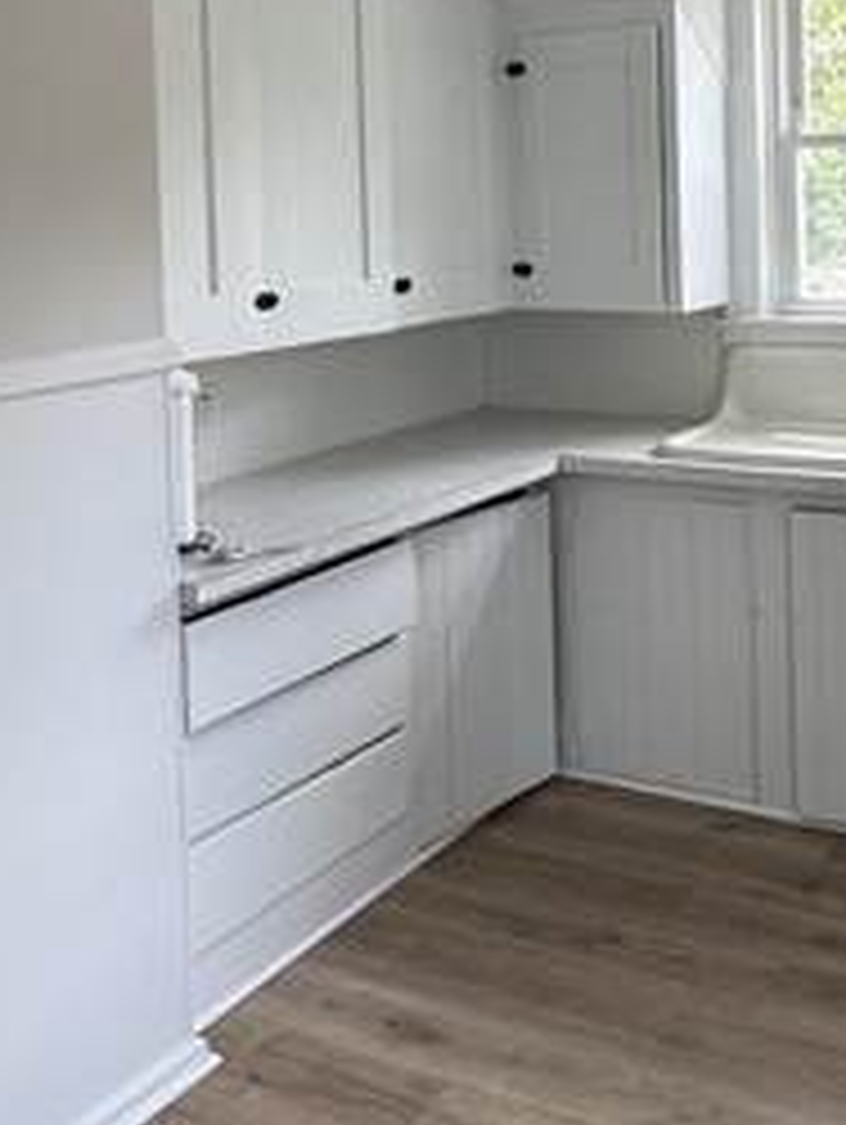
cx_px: 693
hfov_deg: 32.6
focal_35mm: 43
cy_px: 230
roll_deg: +3.0
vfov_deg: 41.9
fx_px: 1399
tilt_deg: -2.9
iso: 64
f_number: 2.2
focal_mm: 2.22
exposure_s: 1/99
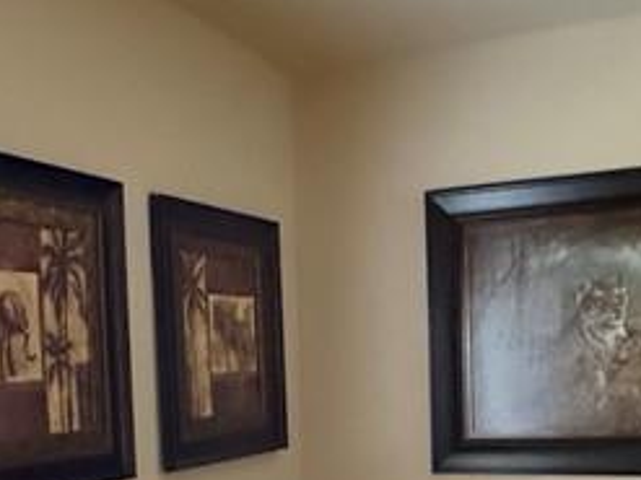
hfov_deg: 33.1
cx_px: 241
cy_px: 433
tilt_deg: -3.0
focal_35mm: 58
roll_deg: +1.6
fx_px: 1073
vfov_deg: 24.5
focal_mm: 2.22
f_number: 2.2
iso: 1250
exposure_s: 1/60
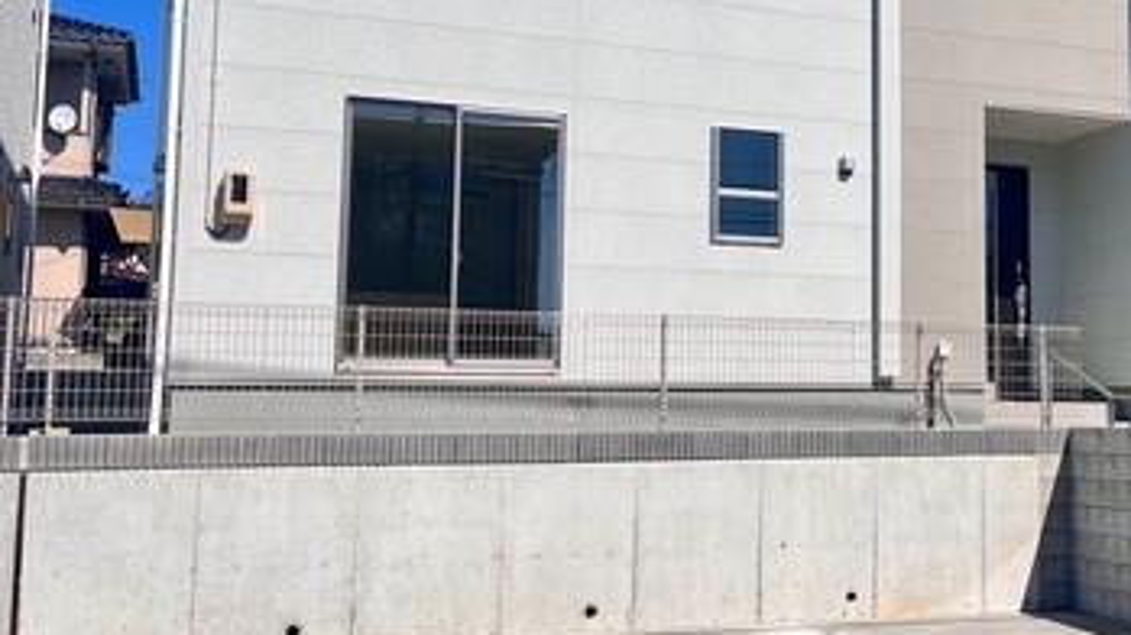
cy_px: 230
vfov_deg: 23.0
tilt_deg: +6.9
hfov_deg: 38.2
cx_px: 930
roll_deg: +0.4
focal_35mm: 52
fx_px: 1559
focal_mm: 5.1
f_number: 1.6
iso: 50
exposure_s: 1/4651
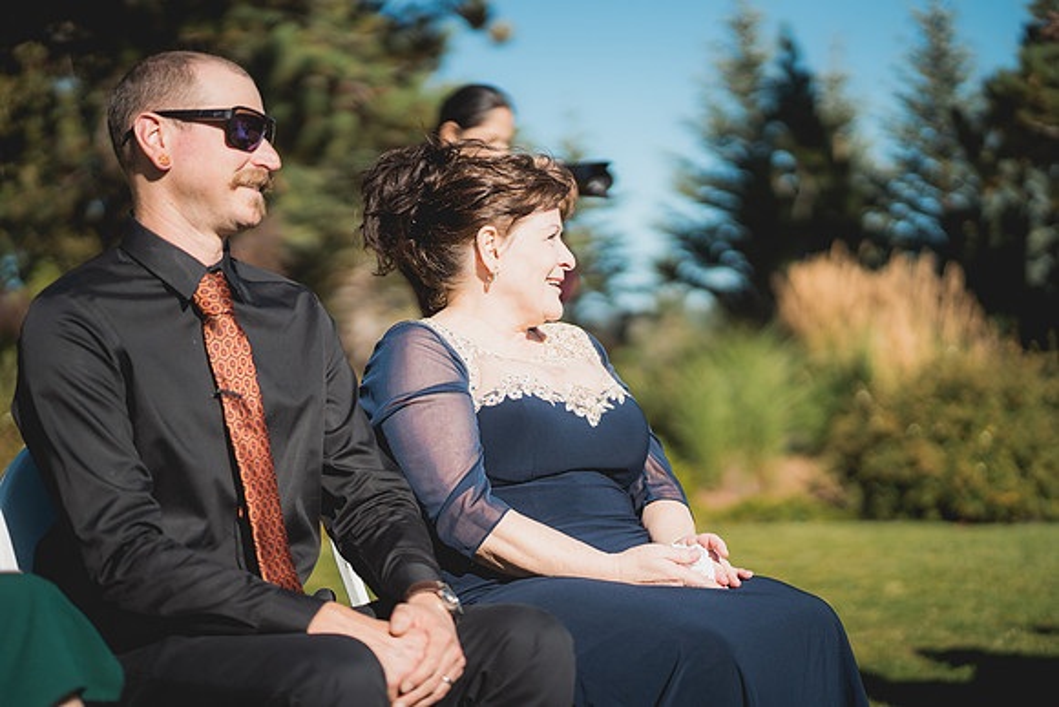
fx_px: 2513
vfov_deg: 16.0
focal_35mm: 85
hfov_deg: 23.8
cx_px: 530
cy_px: 354
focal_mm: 85
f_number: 1.8
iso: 200
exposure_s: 1/8000
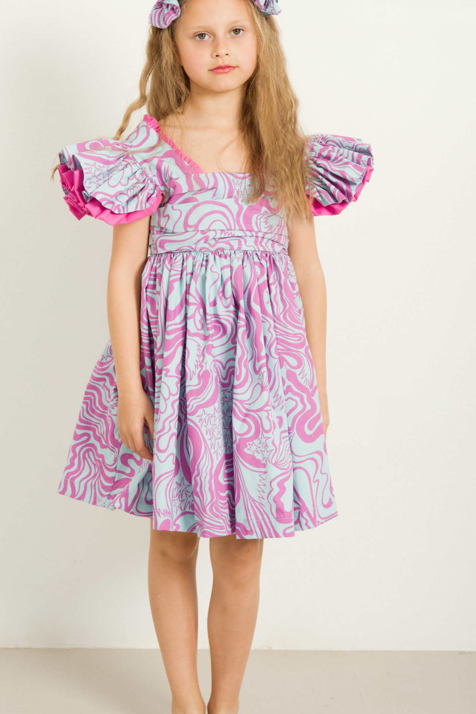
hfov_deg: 16.9
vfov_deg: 25.1
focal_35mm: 81
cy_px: 299
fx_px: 1598
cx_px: 223
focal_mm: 45
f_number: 3.2
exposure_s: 1/200
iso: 100
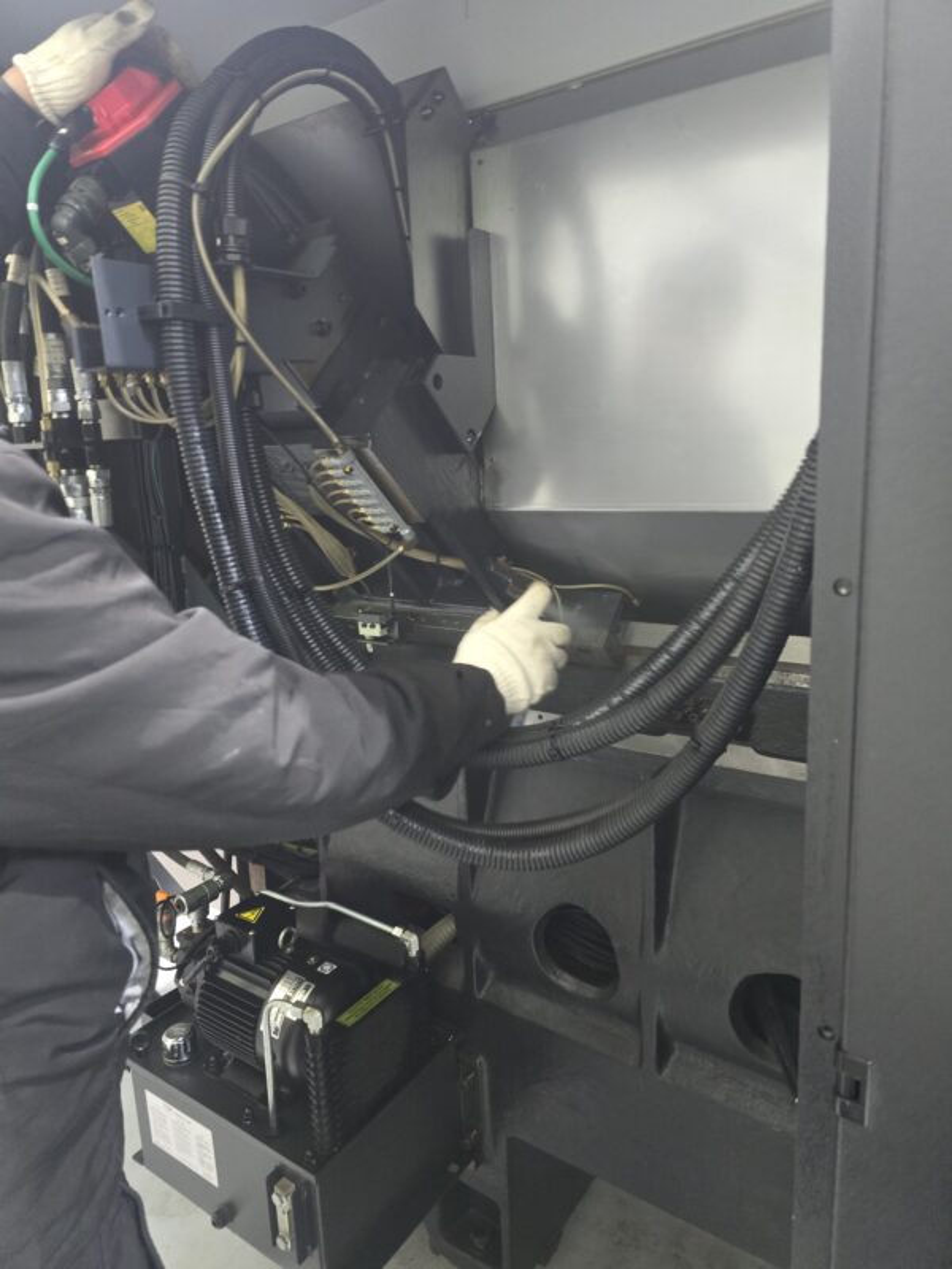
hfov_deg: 58.9
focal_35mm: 23
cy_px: 634
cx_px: 476
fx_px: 843
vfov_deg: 73.9
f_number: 1.7
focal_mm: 6.3
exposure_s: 1/40
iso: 1250
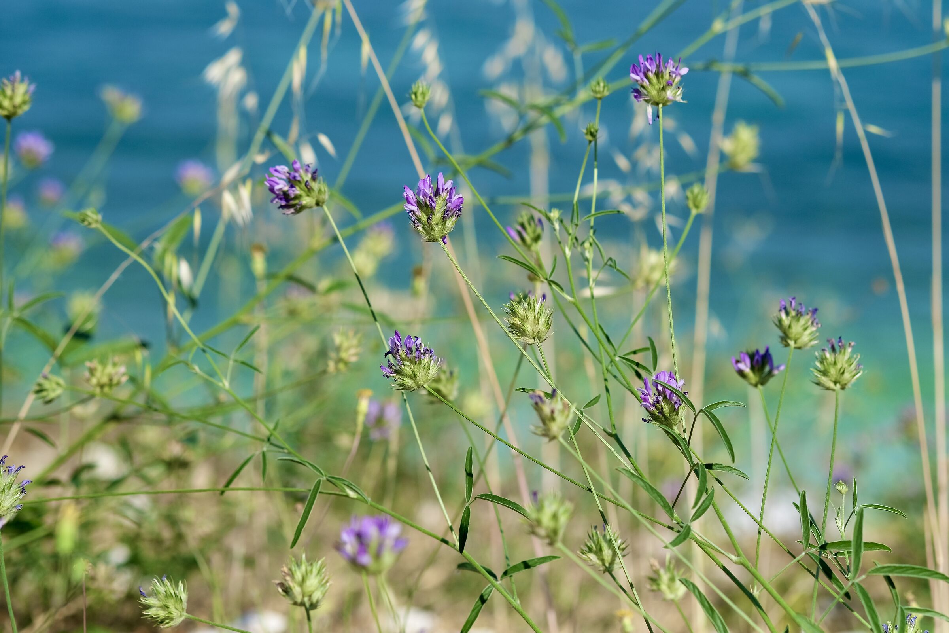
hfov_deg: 22.6
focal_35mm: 90
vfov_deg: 15.2
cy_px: 316
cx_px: 474
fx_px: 2372
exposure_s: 1/6400
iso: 320
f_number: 3.6
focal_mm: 60
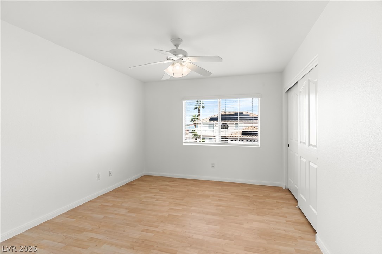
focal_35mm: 17
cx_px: 191
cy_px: 127
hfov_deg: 93.3
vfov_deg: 70.4
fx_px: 180
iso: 500
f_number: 8
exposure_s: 1/80
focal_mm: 17
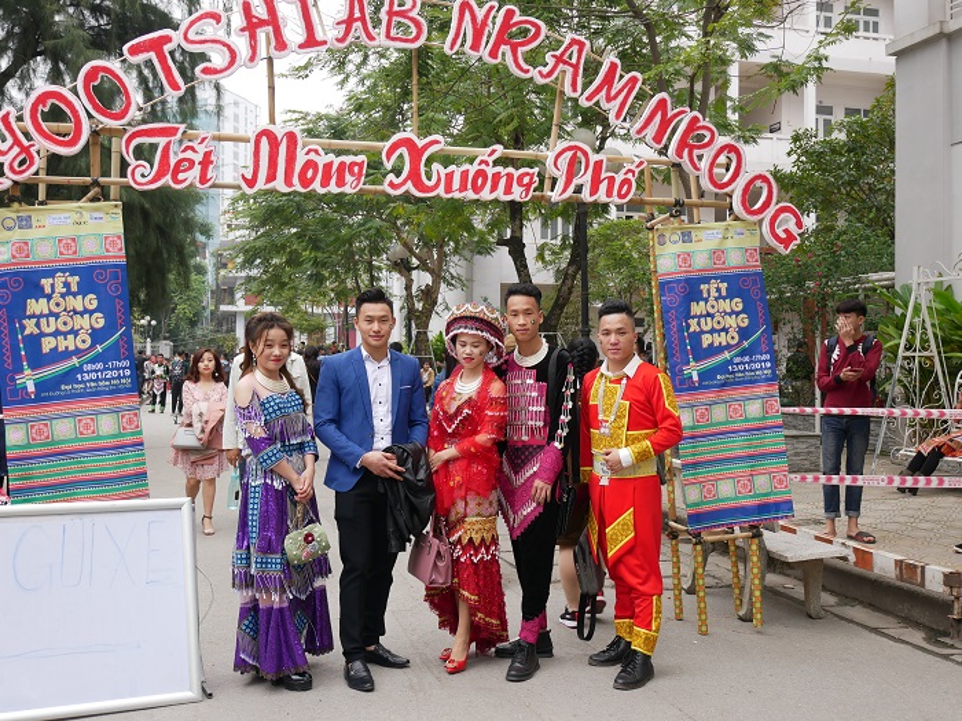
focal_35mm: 38
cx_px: 481
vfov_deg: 37.7
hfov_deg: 49.0
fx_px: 1056
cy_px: 360
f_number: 5
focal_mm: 19
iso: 200
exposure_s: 1/125
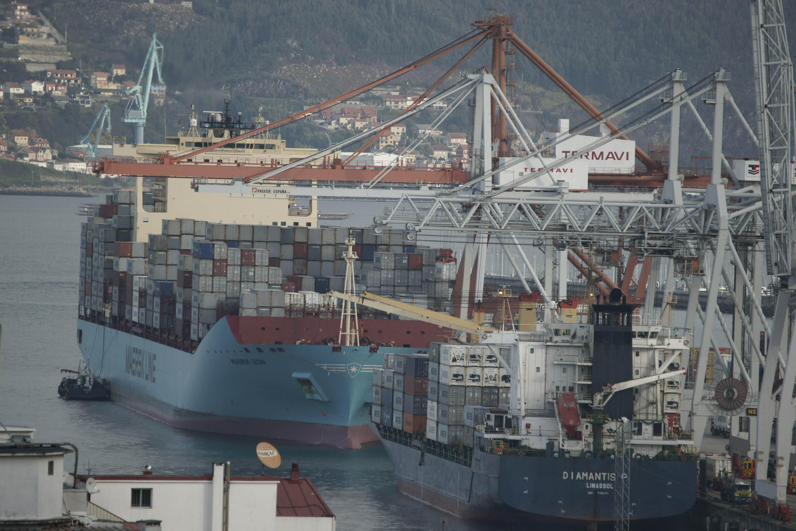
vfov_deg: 3.4
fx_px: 8847
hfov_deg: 5.2
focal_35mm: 400
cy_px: 266
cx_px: 398
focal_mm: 400
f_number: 5.6
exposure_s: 1/320
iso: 100
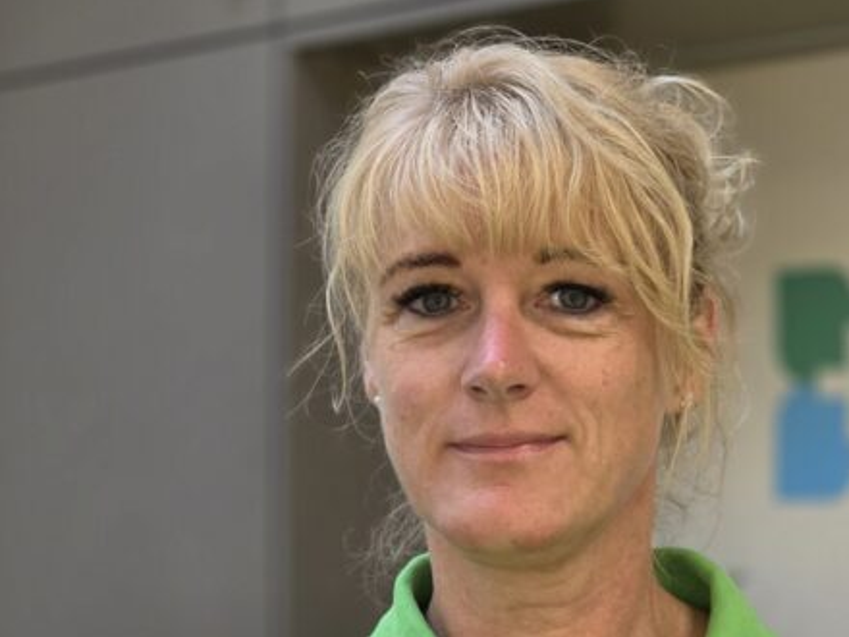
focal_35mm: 94
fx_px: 2305
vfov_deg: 15.7
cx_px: 533
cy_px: 394
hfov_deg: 20.8
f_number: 2.4
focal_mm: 7.9
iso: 160
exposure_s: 1/100
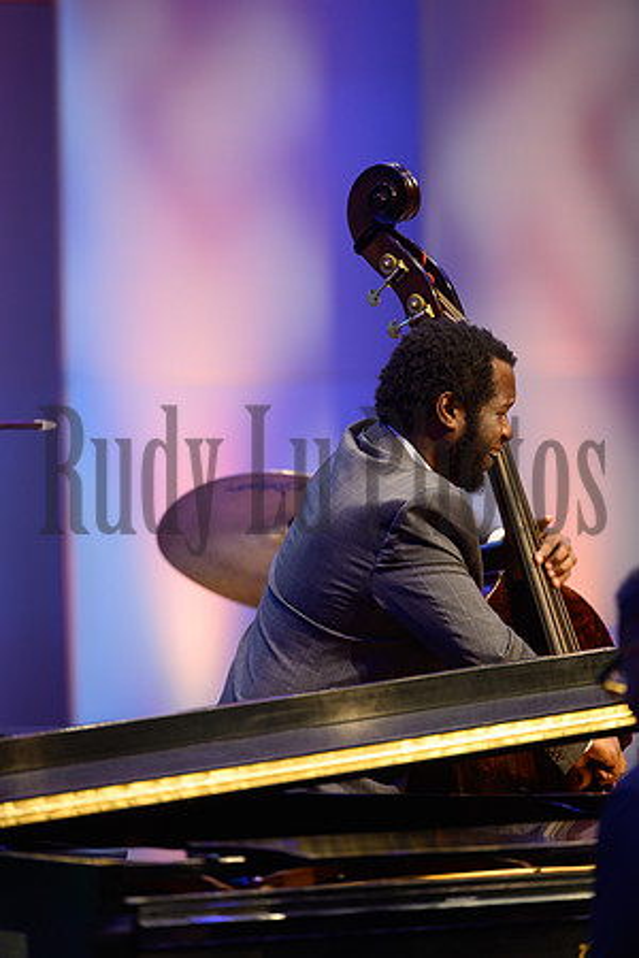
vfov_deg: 10.3
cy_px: 479
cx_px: 320
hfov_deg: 6.9
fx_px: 5325
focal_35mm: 200
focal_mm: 200
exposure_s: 1/125
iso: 800
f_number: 2.8
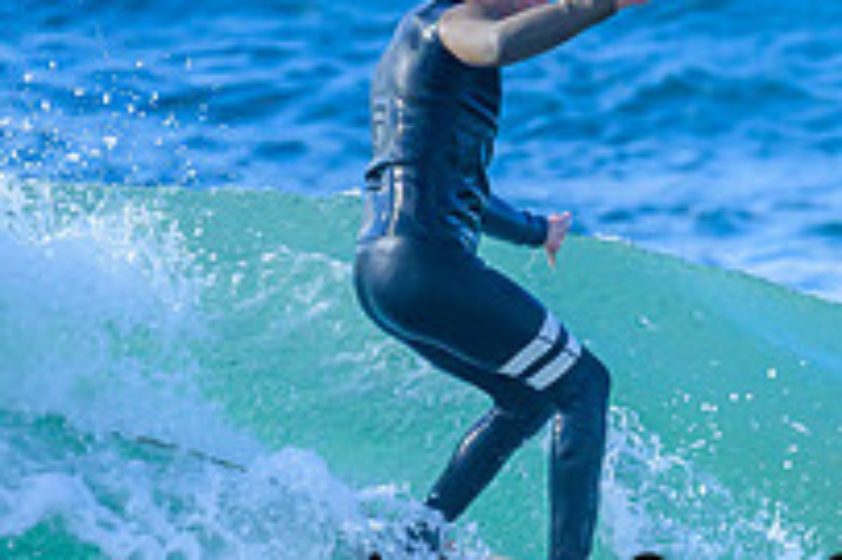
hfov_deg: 0.7
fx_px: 64920
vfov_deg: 0.5
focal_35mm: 2778
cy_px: 565
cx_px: 880
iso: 400
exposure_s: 1/2000
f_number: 6.3
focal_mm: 800
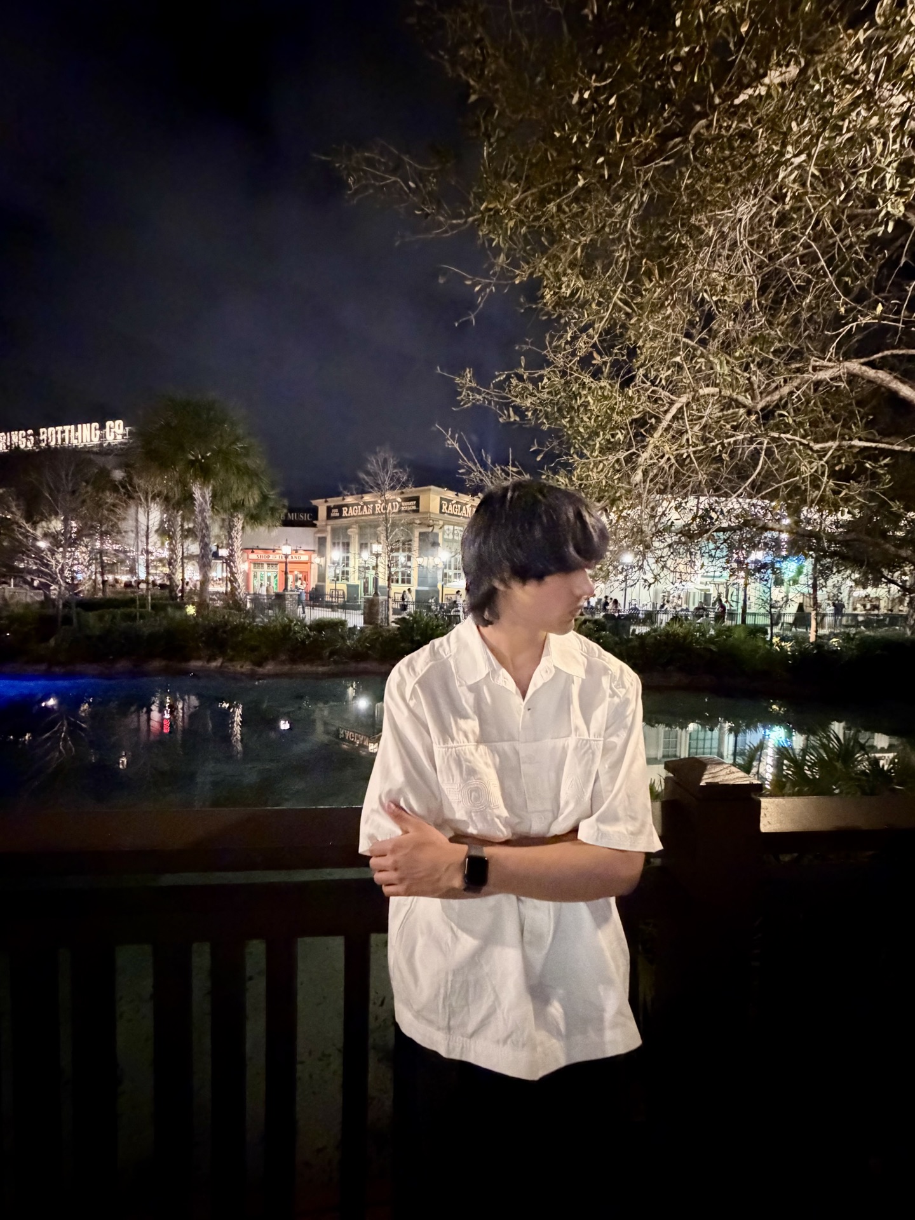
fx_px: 493
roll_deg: -1.4
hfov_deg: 85.7
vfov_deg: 102.1
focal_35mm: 14
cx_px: 458
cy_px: 610
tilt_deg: -3.2
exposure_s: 1/24
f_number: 2.2
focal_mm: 2.22
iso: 2500
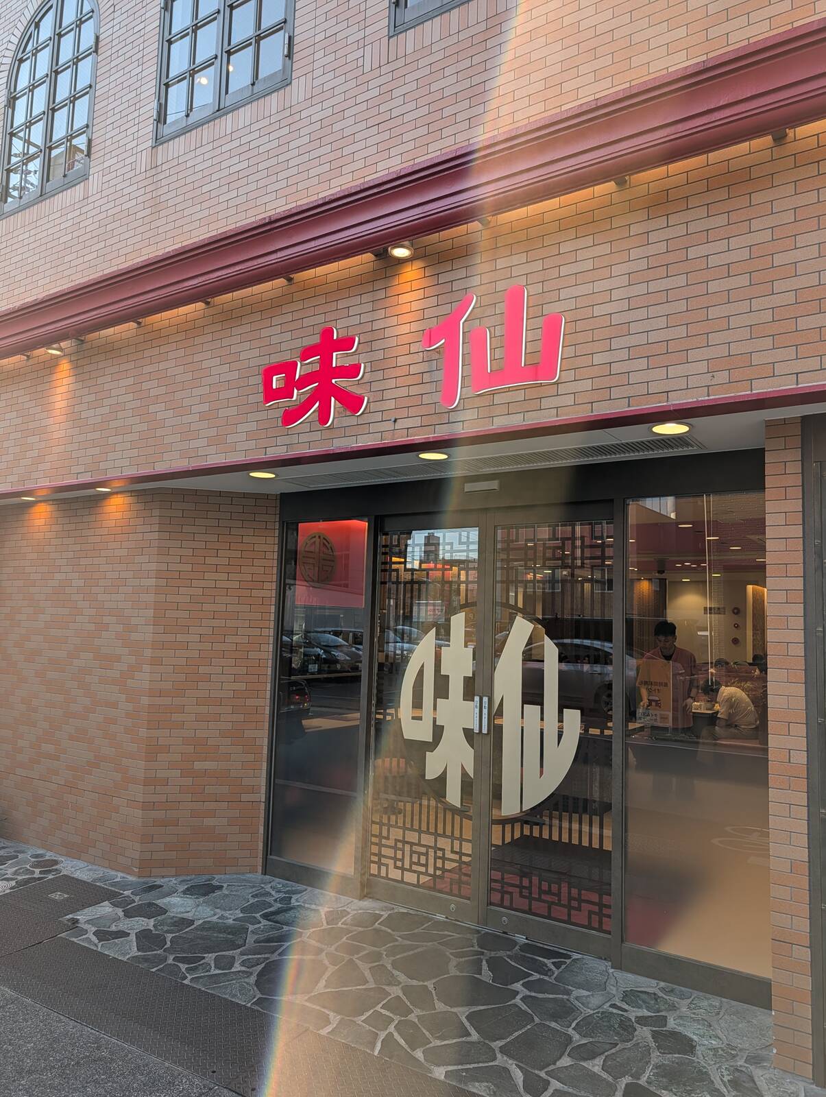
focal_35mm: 24
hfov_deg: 56.9
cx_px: 413
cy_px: 548
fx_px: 762
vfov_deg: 71.5
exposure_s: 1/242
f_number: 1.68
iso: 38
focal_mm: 6.9
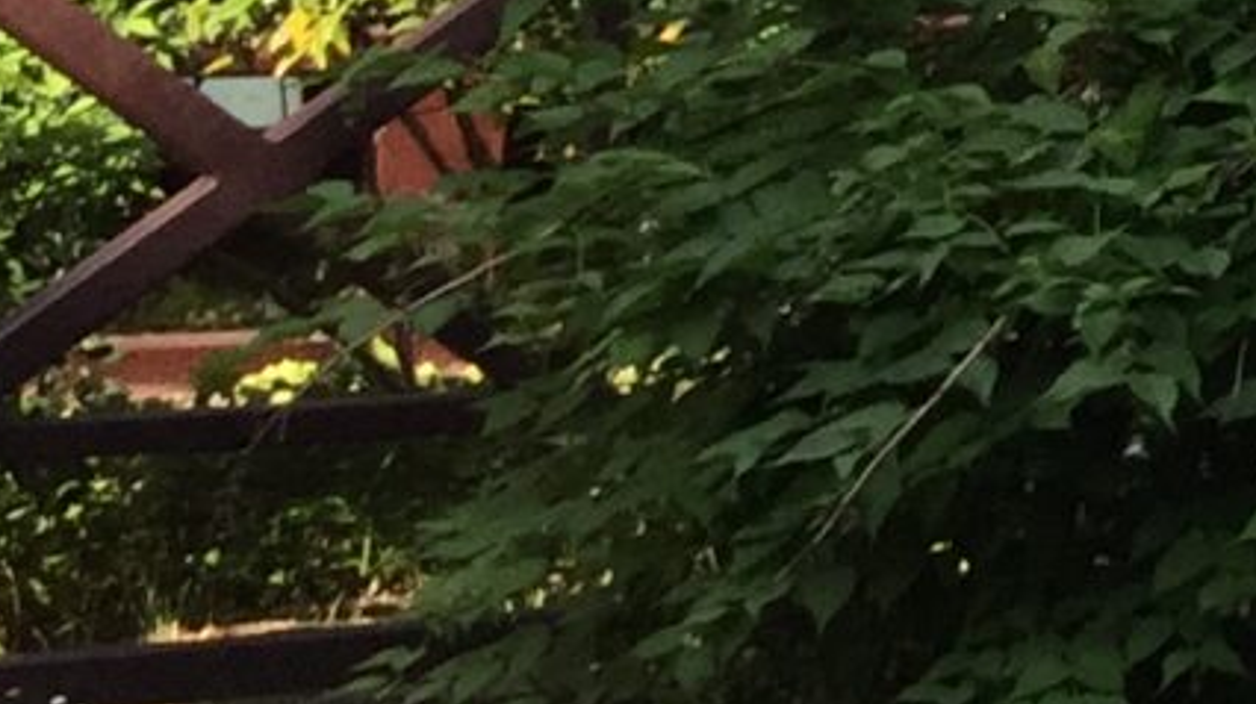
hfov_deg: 9.2
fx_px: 6324
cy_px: -1158
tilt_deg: +7.3
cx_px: 3727
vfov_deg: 6.0
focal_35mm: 190
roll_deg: -1.4
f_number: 2.2
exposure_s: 1/746
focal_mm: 4.15
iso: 32
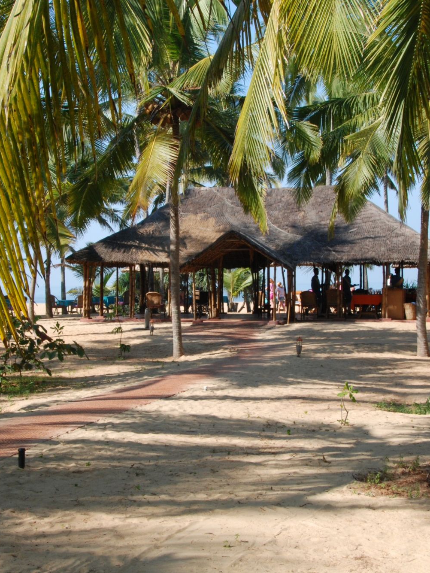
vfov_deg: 30.8
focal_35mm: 63
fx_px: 1038
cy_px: 287
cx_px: 217
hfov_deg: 23.4
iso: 400
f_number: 18
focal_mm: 29
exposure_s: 1/125
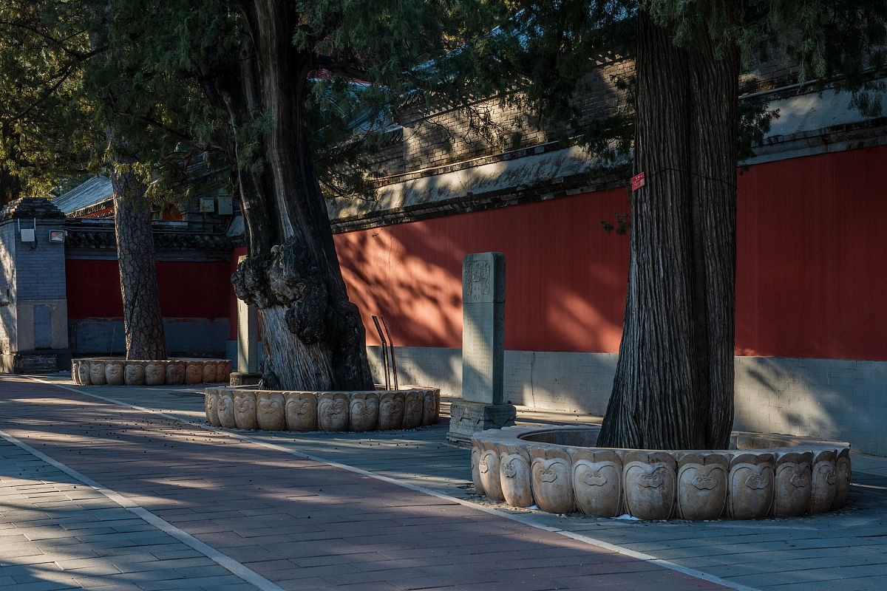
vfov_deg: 23.4
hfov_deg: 34.5
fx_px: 1429
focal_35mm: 58
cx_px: 444
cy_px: 296
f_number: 11
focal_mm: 58
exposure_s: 1/30
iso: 100
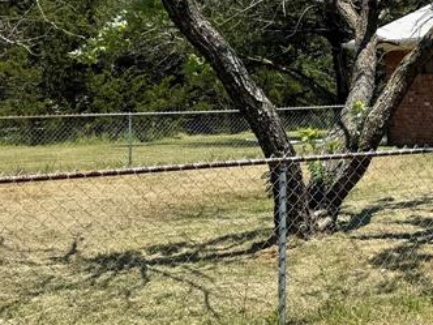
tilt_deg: -1.3
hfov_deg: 23.4
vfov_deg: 19.6
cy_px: 55
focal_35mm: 74
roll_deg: +1.7
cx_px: 557
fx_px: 926
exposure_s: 1/4310
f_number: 1.78
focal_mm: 6.76
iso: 80
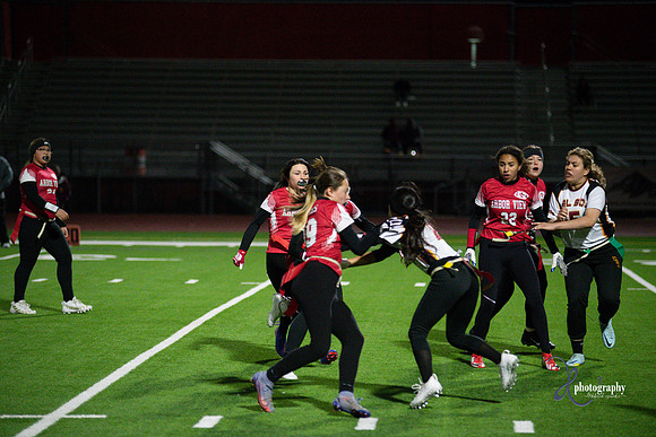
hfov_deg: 14.2
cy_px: 218
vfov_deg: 9.5
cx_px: 328
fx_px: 2643
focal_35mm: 145
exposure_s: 1/2500
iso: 11400
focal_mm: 145
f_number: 2.8
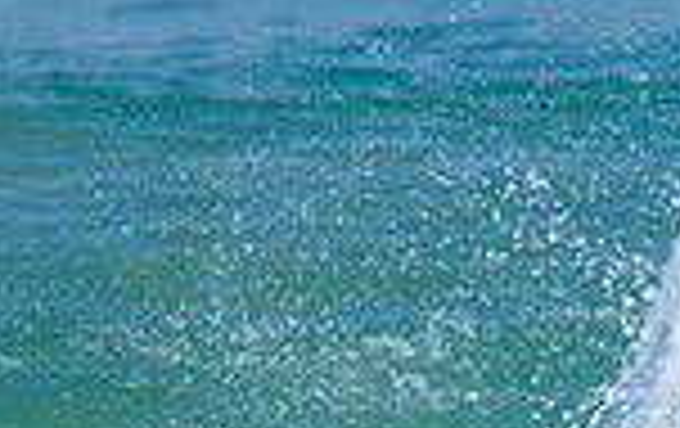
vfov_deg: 0.3
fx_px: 79744
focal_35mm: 4295
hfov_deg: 0.5
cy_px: 452
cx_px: 930
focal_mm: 800
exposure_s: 1/2000
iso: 280
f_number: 6.3
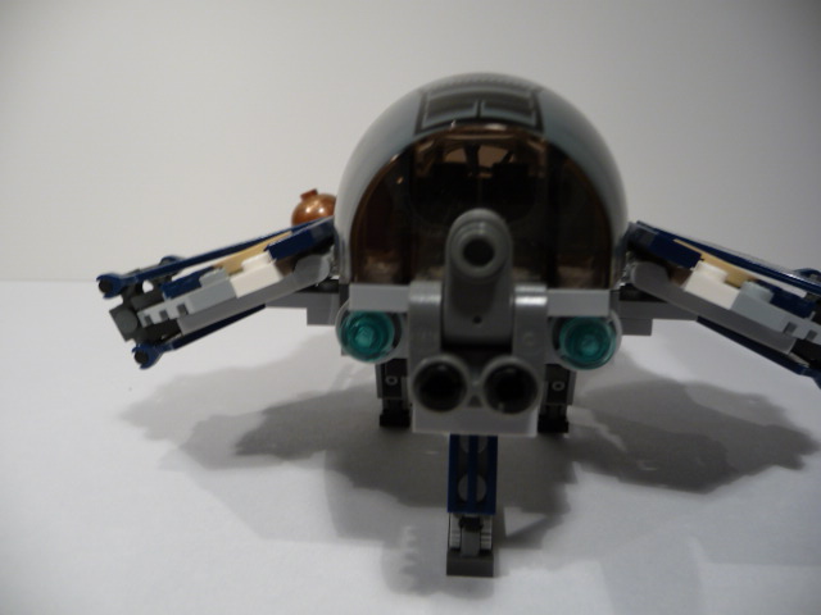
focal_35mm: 28
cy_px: 308
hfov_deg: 63.4
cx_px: 410
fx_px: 664
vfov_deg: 49.7
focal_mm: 4.7
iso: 100
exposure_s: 1/30
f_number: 3.3
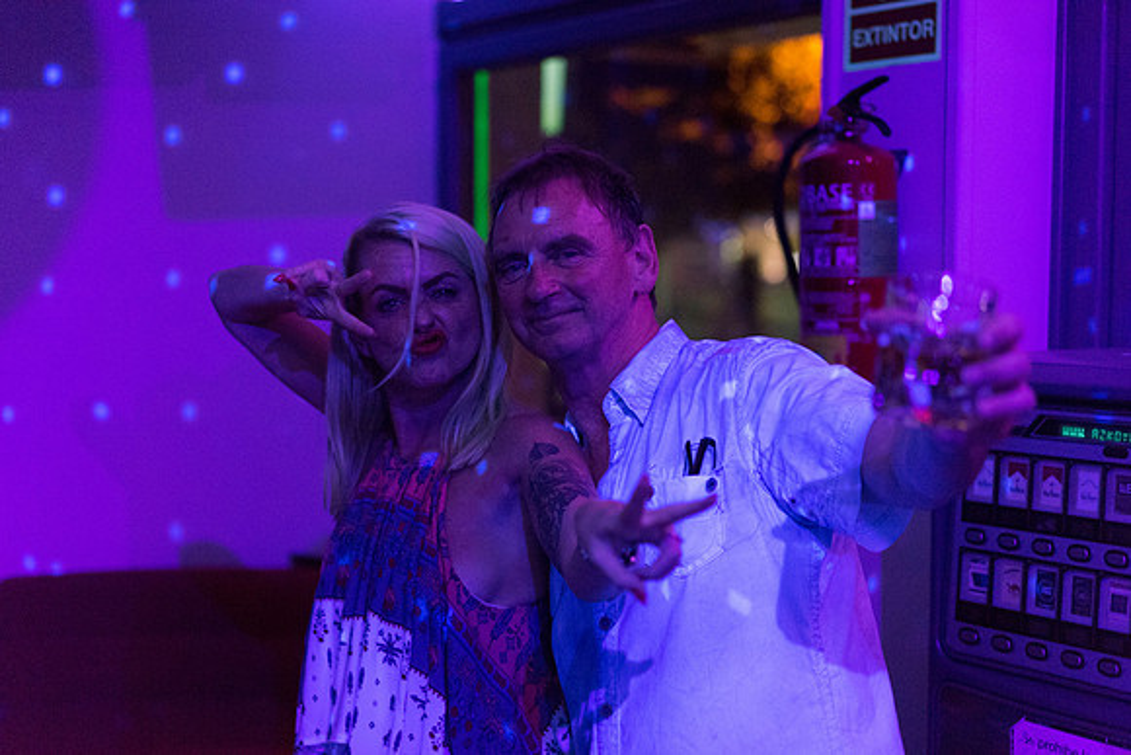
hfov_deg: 36.2
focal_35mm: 55
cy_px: 378
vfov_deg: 24.6
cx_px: 566
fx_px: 1728
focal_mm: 55
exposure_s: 1/160
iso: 6400
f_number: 2
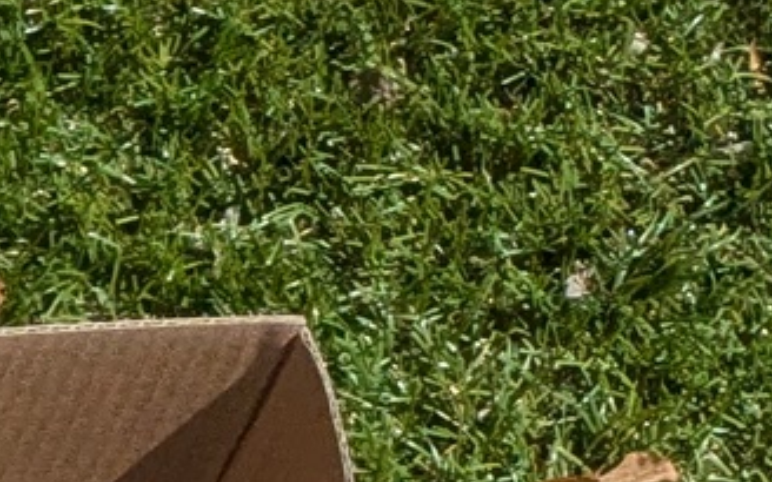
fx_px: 4355
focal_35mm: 207
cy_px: 1897
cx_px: -2142
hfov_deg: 7.6
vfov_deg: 5.5
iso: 45
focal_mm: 5.43
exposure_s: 1/8850
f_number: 1.89
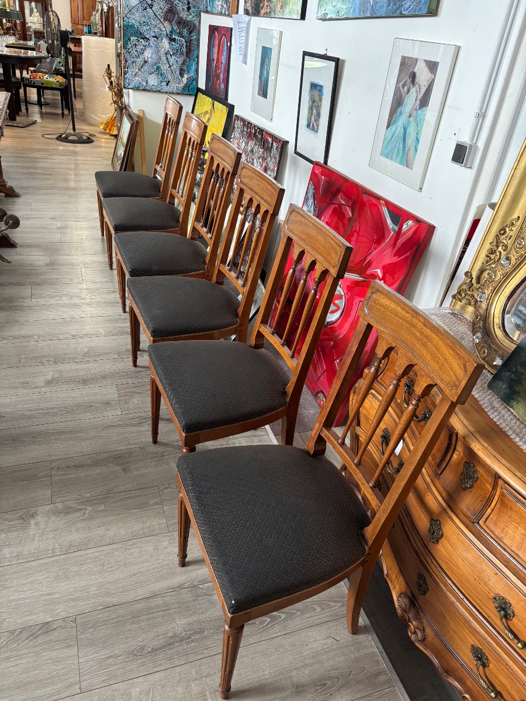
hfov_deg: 53.1
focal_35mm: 26
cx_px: 263
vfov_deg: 67.3
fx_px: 527
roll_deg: -8.4
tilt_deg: -29.7
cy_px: 350
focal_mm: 5.96
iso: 160
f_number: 1.6
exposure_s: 1/50
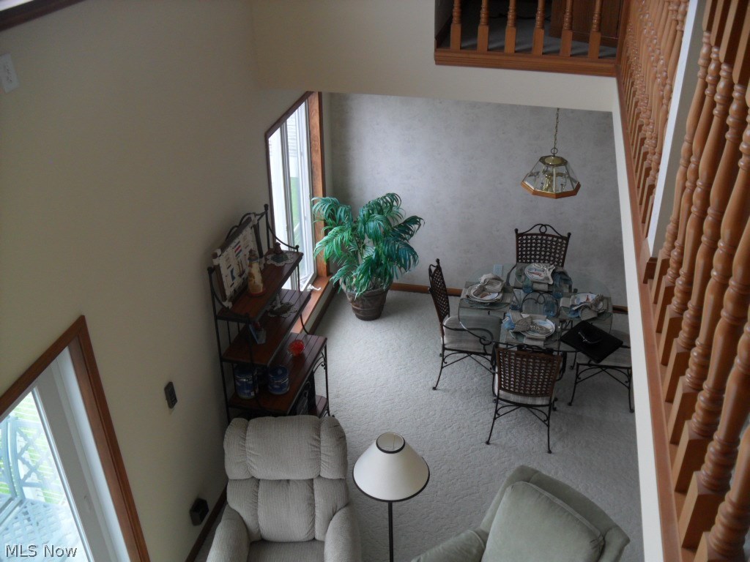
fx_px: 758
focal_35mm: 35
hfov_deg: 52.6
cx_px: 375
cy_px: 281
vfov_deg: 40.7
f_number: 3
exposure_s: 1/45
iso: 80
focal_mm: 6.3
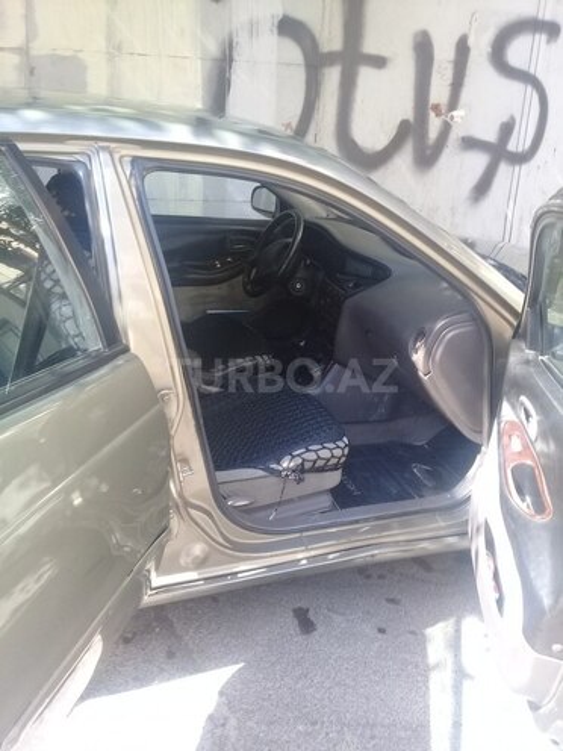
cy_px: 376
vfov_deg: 58.4
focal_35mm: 31
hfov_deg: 45.4
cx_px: 282
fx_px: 672
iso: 64
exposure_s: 1/100
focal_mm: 3.3
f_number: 2.2
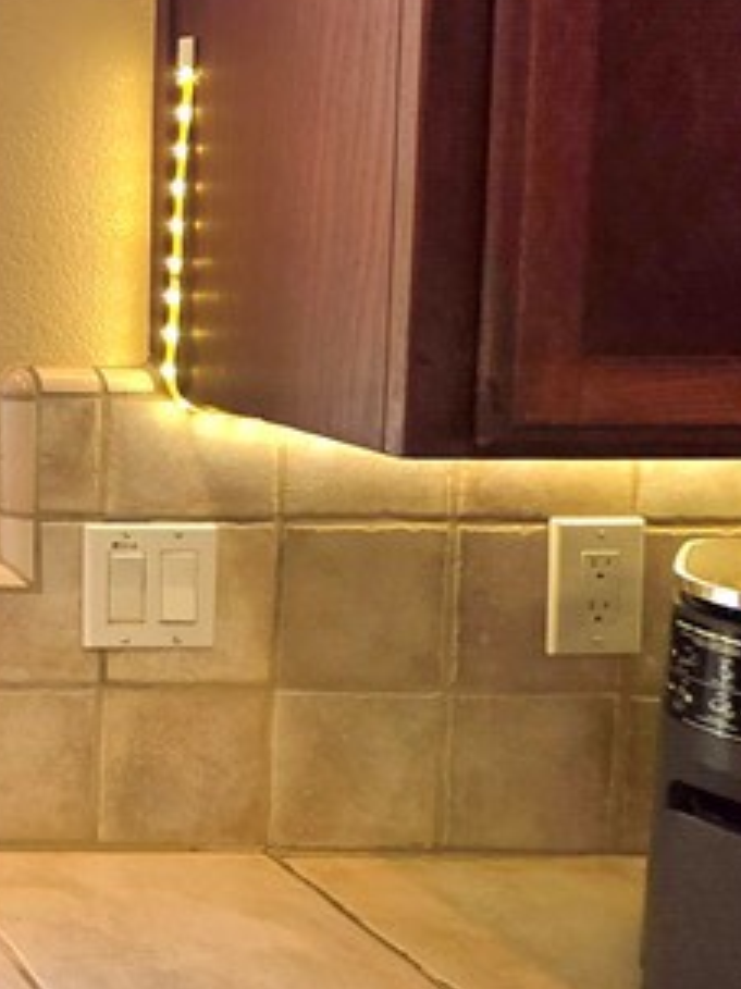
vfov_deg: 41.9
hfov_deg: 20.2
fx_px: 1257
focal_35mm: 44
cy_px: 264
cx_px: -676
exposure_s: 1/120
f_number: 1.9
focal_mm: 2.2
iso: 25
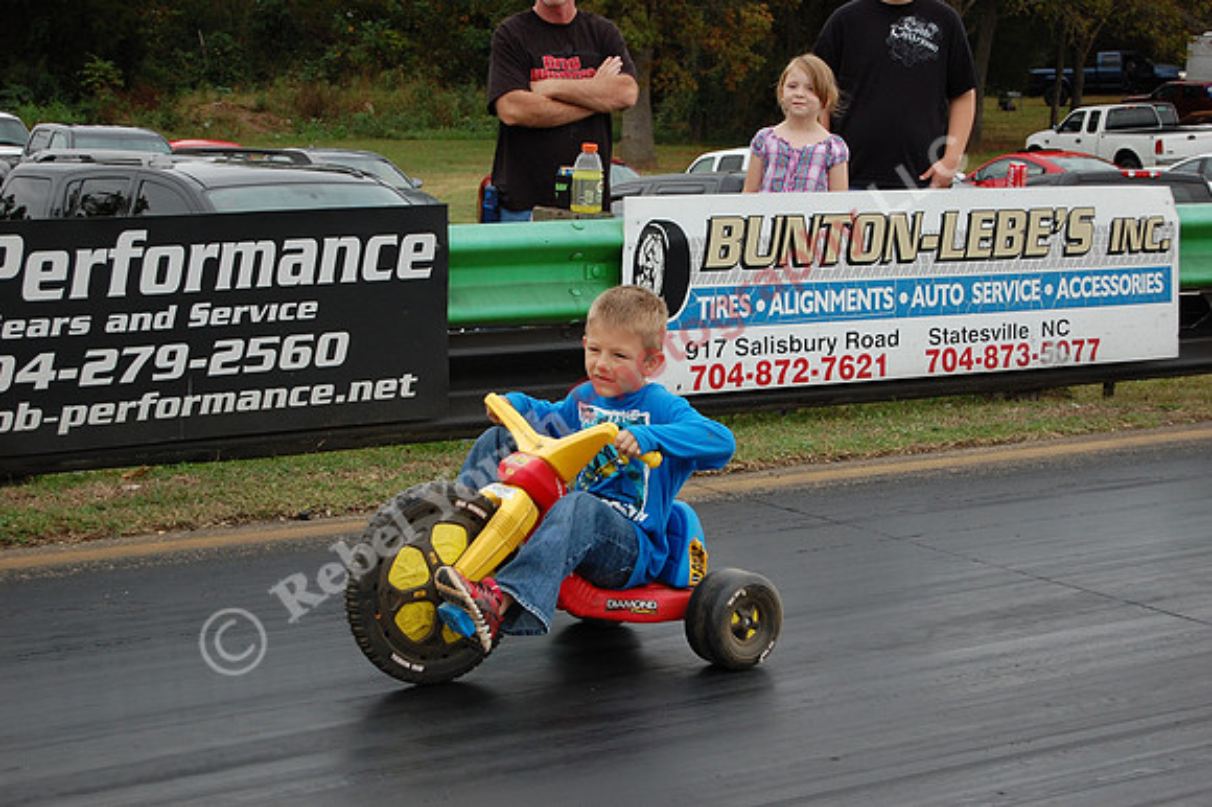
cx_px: 606
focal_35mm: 82
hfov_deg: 24.6
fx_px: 2776
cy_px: 404
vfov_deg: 16.5
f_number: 5.6
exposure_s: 1/800
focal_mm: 55
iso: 400
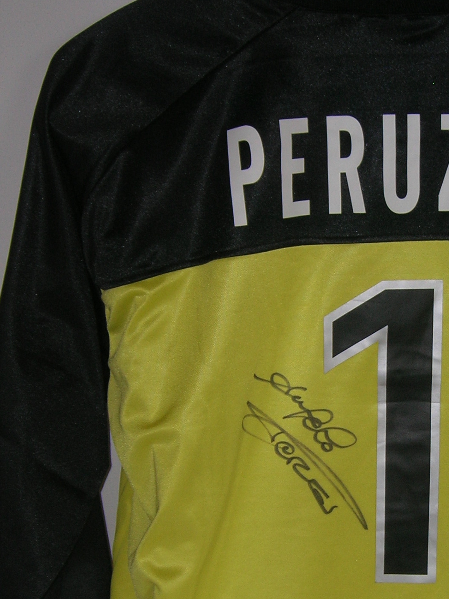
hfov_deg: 23.0
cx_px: 350
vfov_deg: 30.6
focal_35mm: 63
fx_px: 1090
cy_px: 385
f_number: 2.9
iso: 50
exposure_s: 1/60.1
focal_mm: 5.7
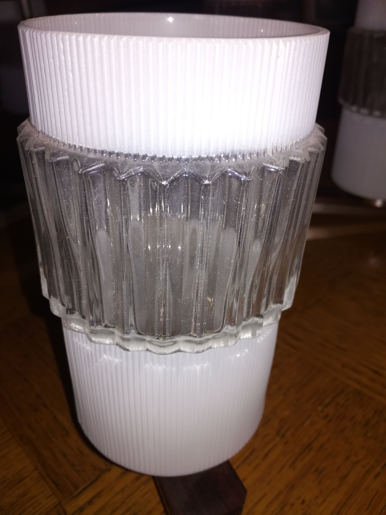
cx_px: 193
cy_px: 258
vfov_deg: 65.3
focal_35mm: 27
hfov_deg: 51.4
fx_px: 401
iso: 50
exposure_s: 1/50
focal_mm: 3.79
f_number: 2
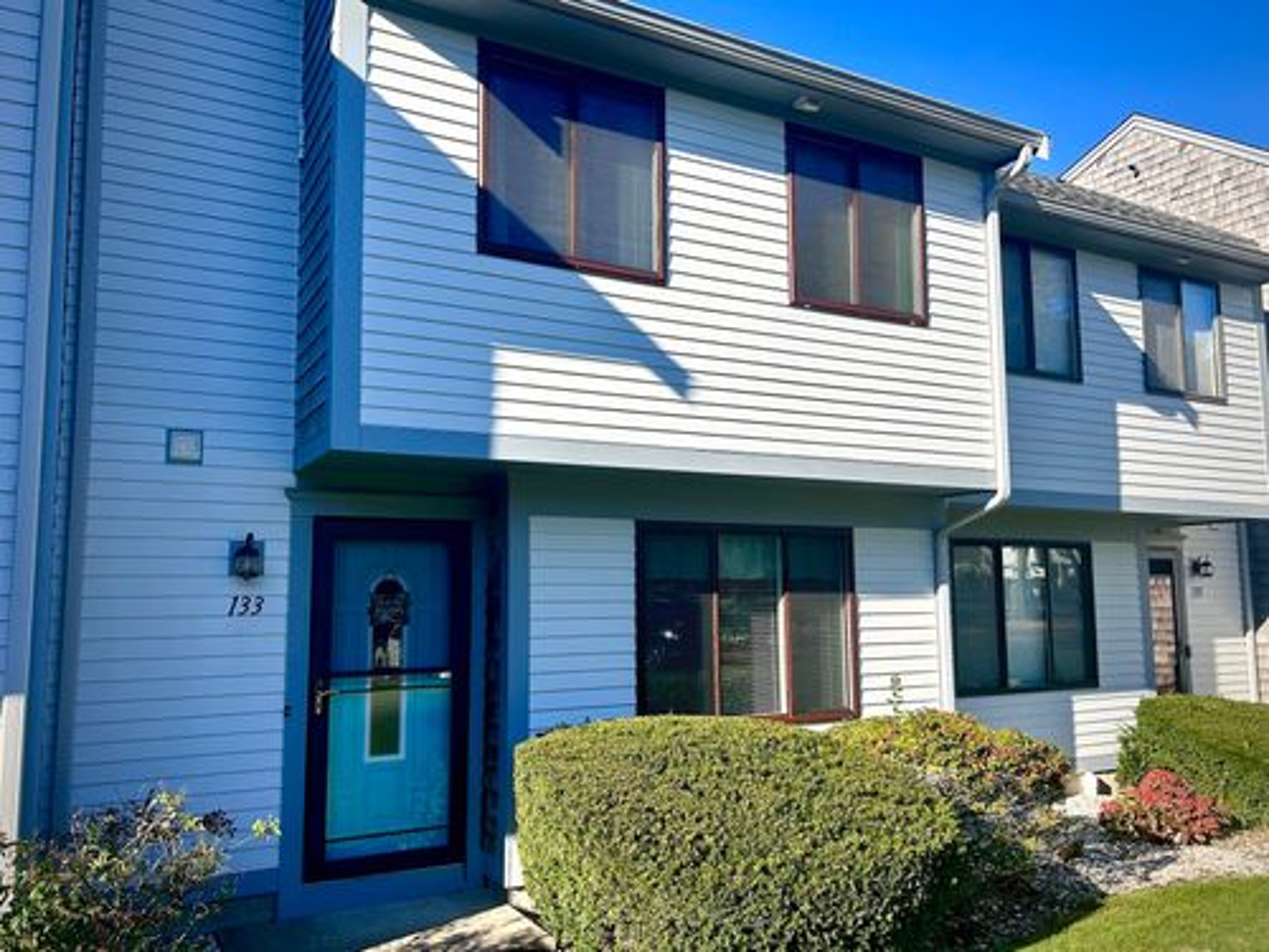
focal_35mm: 26
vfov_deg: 53.1
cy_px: 476
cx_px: 634
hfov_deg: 67.3
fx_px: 953
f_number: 1.5
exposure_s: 1/2252
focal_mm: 5.7
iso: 50
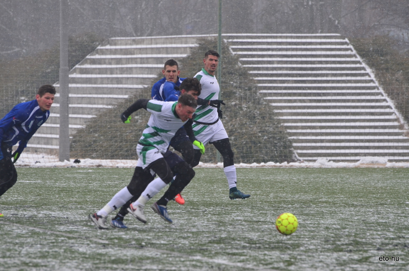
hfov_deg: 6.3
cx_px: 204
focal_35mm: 330
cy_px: 136
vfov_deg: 4.1
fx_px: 3742
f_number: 5.3
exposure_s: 1/500
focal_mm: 220
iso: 400
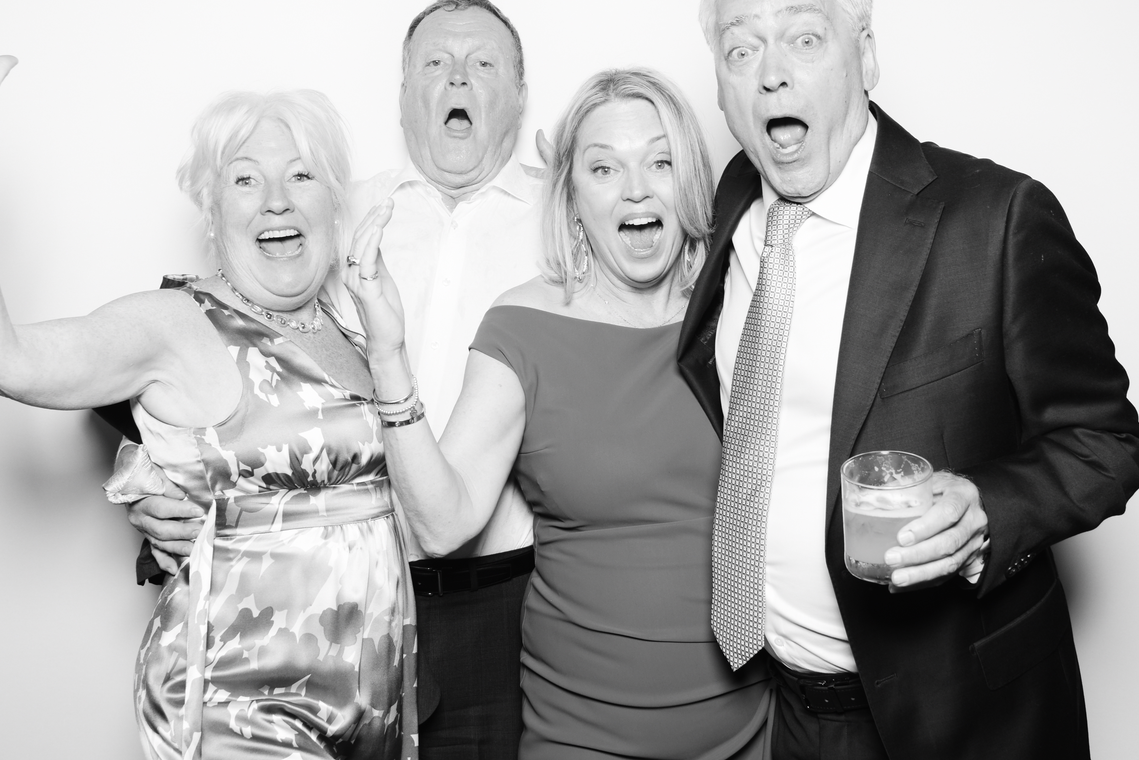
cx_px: 549
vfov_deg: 31.1
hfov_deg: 45.4
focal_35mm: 43
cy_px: 312
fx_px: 1361
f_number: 7.1
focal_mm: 24
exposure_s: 1/125
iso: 320
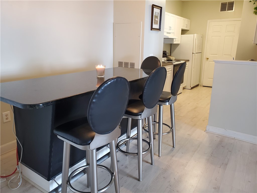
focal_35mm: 26
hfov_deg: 67.3
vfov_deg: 53.1
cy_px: 96
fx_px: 193
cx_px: 128
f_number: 2.4
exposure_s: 1/40
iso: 400
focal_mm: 4.3
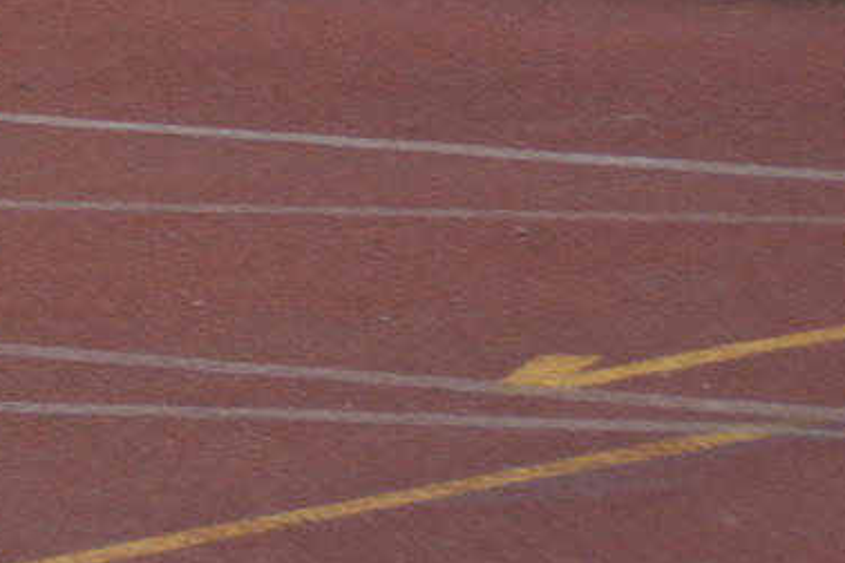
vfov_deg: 2.5
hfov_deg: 3.7
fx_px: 12956
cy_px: -464
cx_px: -1268
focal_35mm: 552
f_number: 5.3
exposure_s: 1/1000
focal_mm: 68
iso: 450
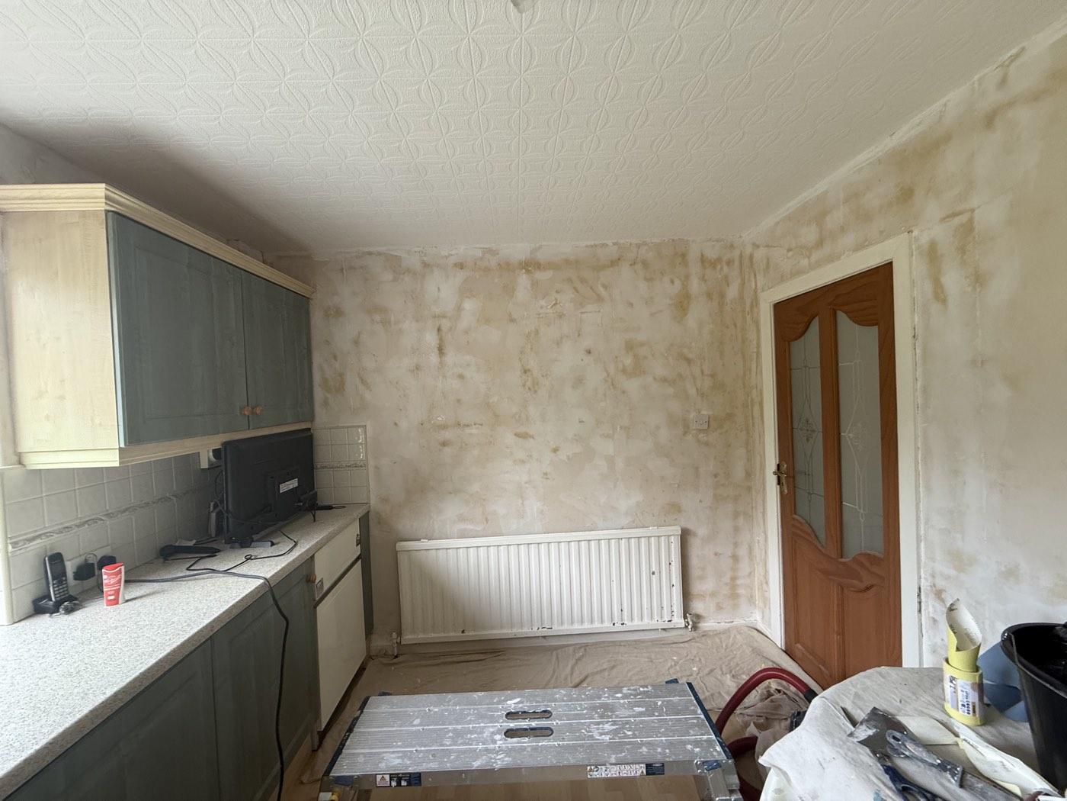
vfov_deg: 85.7
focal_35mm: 14
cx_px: 534
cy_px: 400
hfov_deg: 102.1
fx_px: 432
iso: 160
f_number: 2.2
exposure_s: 1/99
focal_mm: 2.22
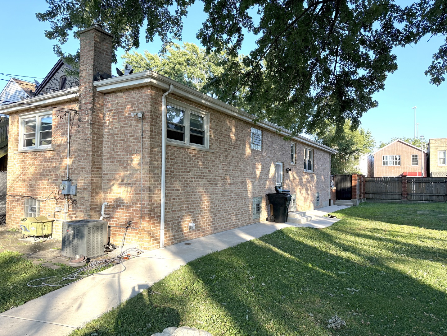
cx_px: 224
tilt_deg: +2.3
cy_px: 168
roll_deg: -0.8
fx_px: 310
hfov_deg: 71.6
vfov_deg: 56.8
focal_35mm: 24
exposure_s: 1/1230
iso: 100
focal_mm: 6.76
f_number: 1.78
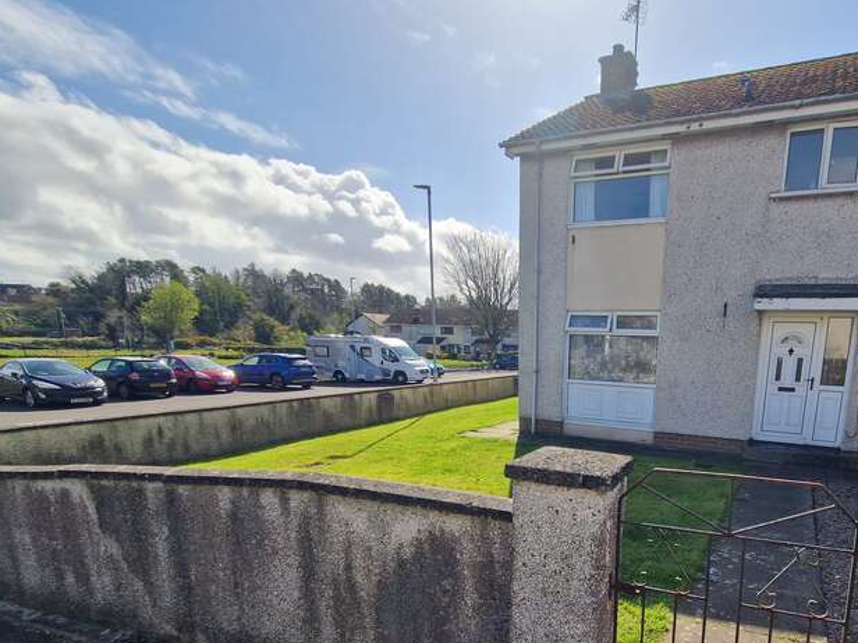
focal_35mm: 19
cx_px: 570
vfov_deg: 65.9
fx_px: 471
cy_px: 453
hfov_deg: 81.9
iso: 50
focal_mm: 2.2
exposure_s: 1/1944
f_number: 2.2
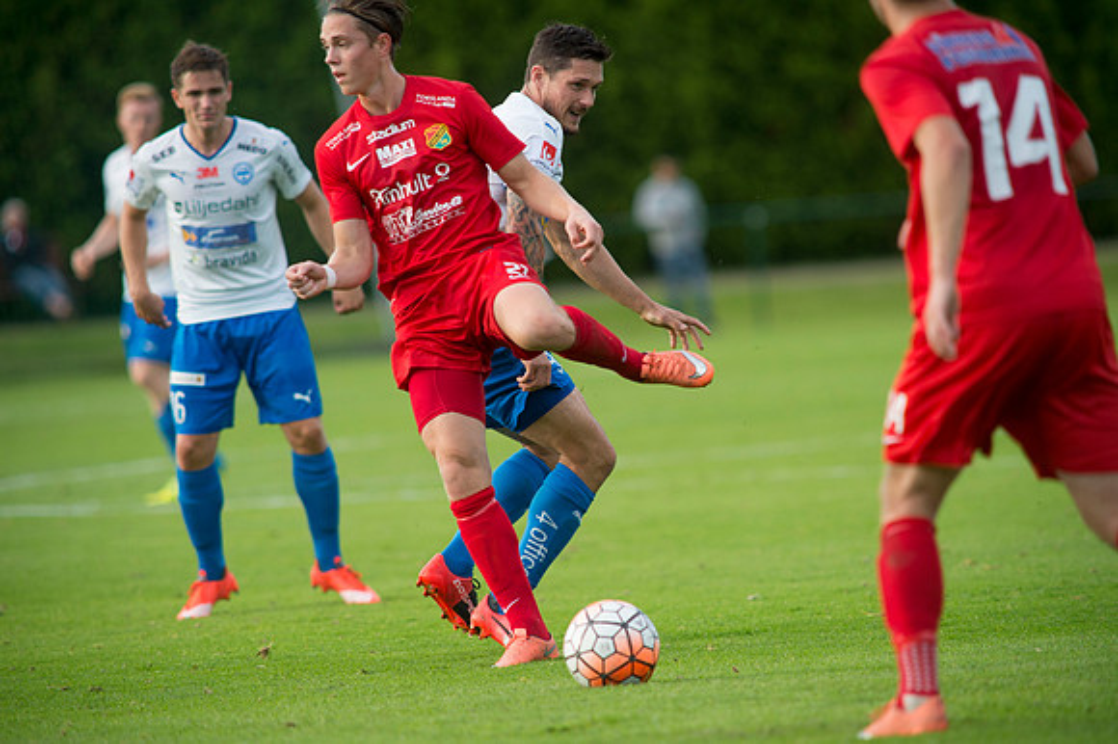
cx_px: 559
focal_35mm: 420
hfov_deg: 4.9
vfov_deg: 3.3
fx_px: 13035
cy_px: 372
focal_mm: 420
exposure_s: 1/1000
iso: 640
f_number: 4
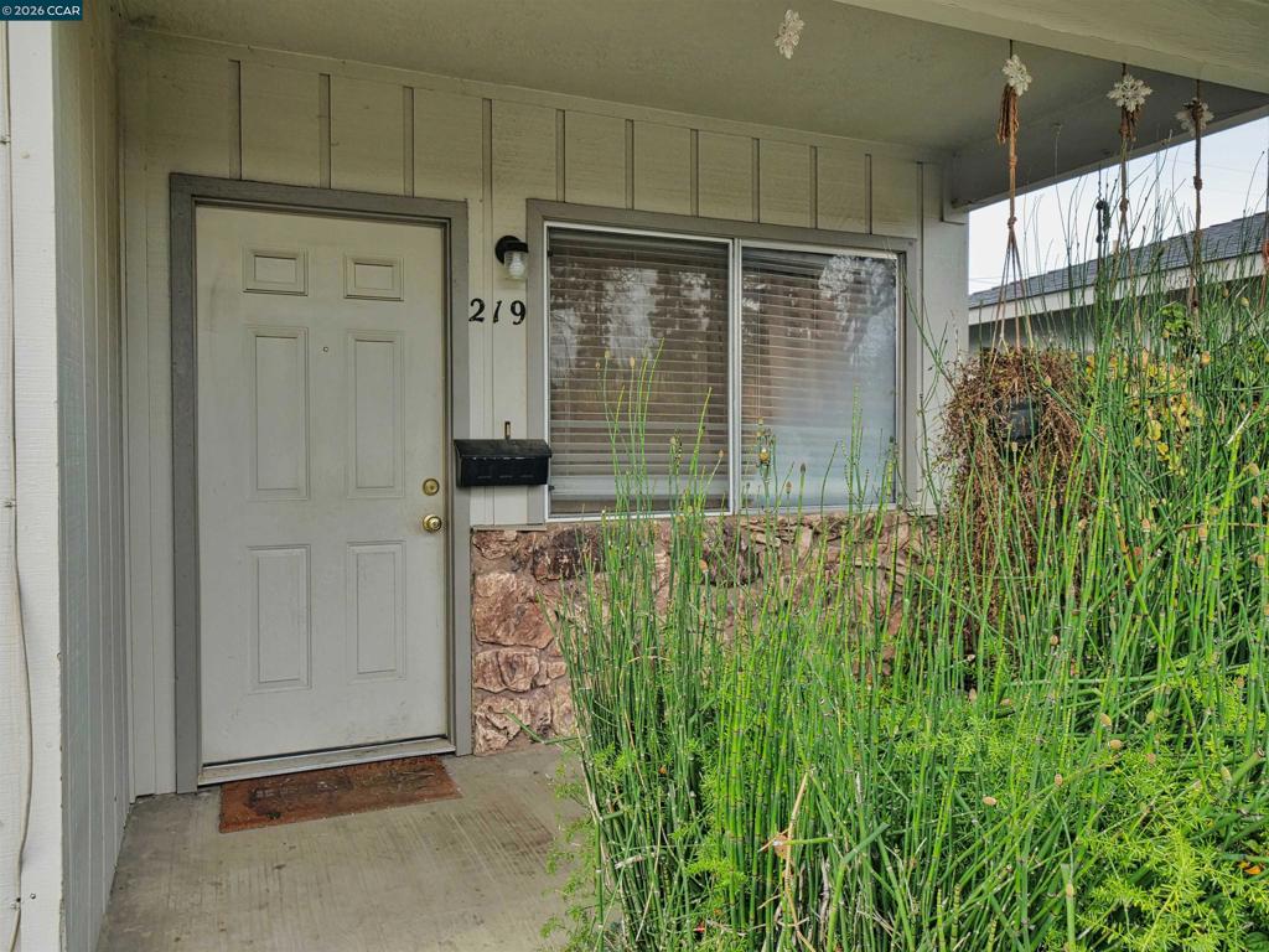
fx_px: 880
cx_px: 634
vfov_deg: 56.8
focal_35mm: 24
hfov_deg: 71.6
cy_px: 476
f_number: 4.5
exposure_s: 1/250
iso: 125
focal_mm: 12
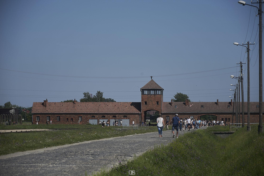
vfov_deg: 8.7
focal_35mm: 157
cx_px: 132
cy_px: 88
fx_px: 1151
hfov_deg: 13.1
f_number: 5.6
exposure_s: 1/1000
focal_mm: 105
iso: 110
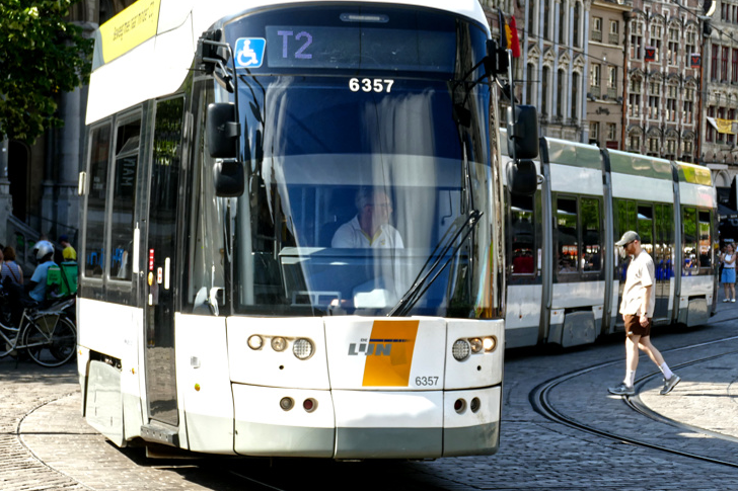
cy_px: 236
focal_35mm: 121
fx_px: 2480
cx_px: 415
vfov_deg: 11.3
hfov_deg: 16.9
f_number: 3.8
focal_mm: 31.4
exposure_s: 1/500
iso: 125
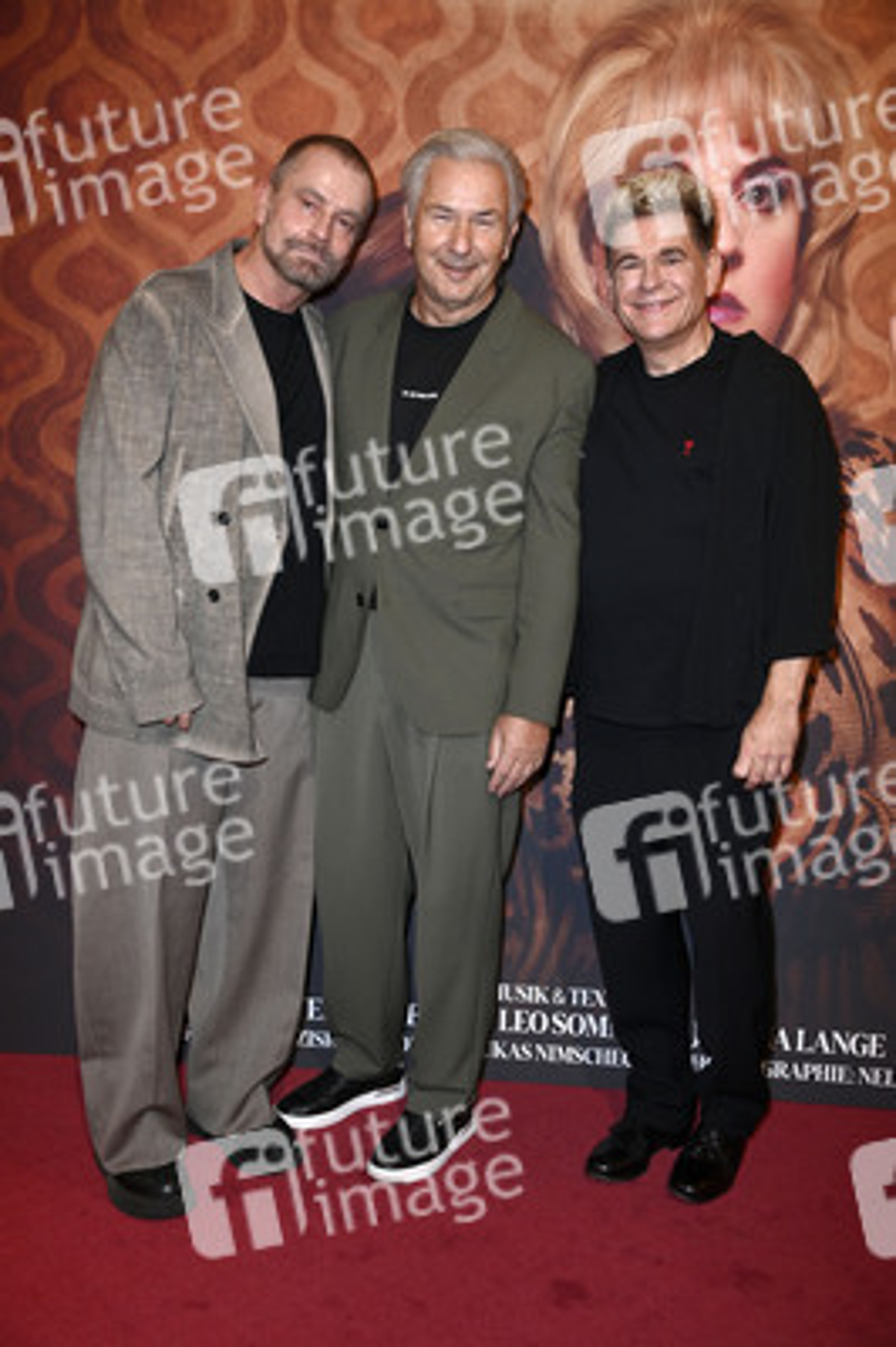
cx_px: 448
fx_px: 1645
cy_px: 674
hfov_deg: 30.5
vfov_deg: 44.5
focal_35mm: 44
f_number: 5.6
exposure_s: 1/250
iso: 1250
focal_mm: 44
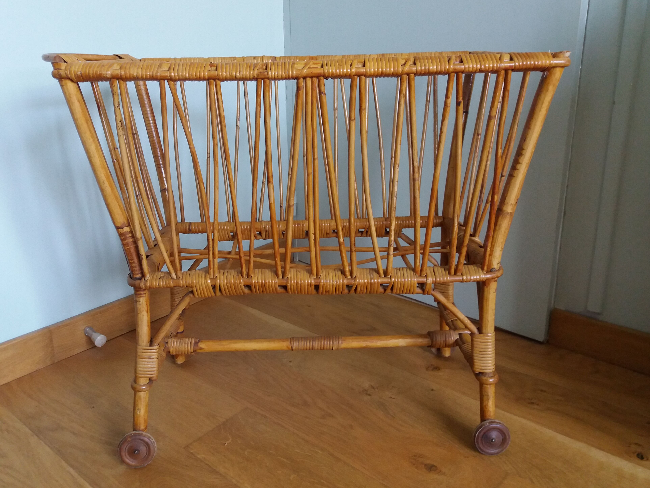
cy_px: 231
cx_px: 305
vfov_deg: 46.8
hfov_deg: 59.9
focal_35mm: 30
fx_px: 563
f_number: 1.9
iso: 160
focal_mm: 3.7
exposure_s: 1/25
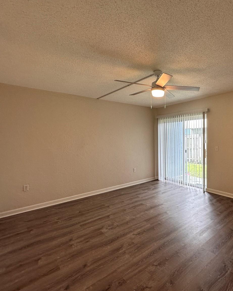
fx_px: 164
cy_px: 146
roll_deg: +0.4
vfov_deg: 83.3
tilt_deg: -2.8
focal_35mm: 19
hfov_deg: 66.6
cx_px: 174
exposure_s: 1/120
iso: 100
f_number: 2.2
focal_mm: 2.22
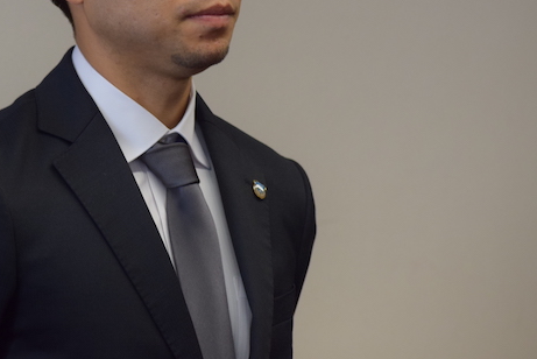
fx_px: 3343
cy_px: 57
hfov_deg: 9.2
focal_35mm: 224
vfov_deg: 6.1
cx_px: 136
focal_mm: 86
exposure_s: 1/200
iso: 800
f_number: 4.2
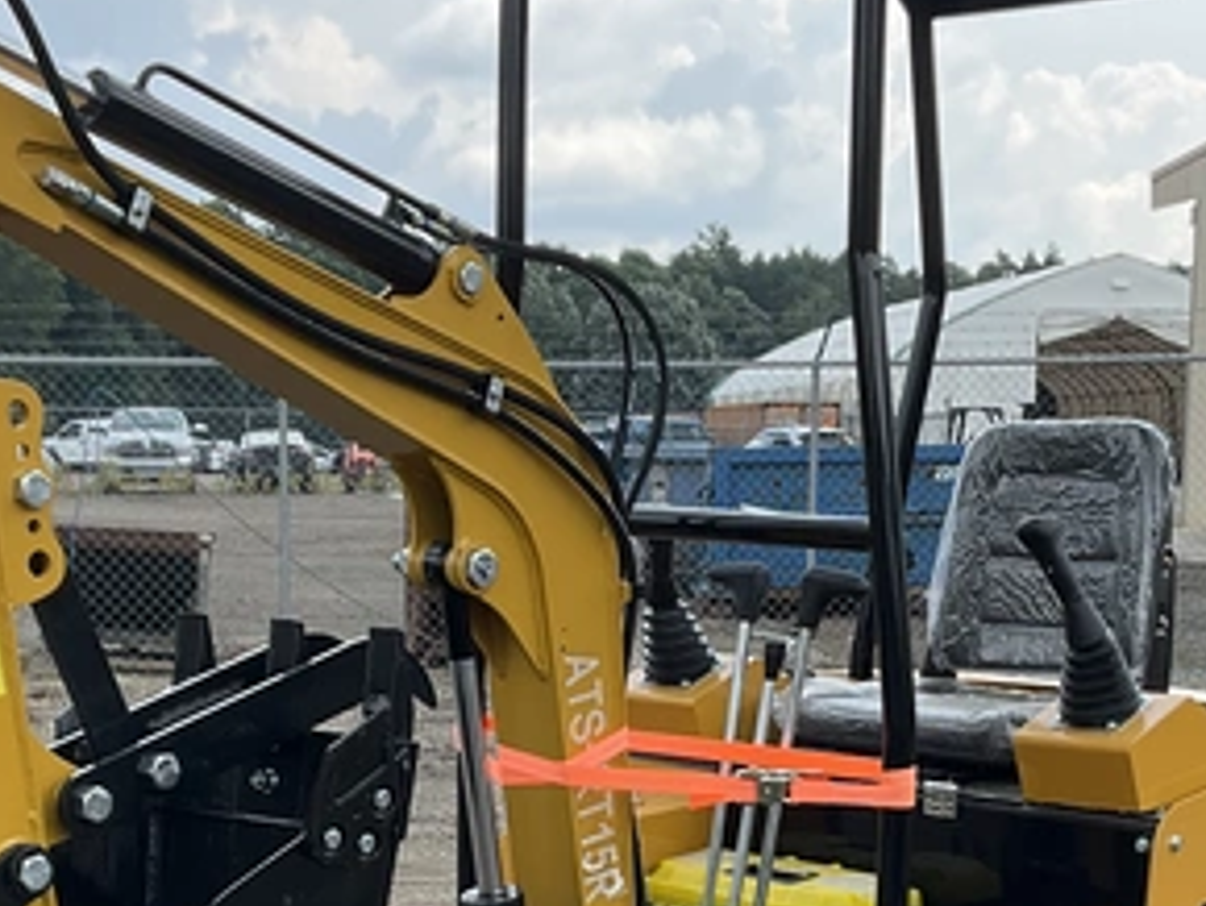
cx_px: 603
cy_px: 775
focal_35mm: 75
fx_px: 2615
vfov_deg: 19.4
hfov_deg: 26.0
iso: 25
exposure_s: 1/620
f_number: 1.8
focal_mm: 3
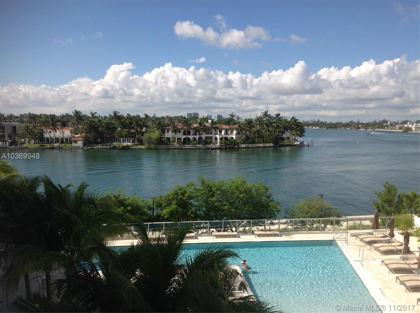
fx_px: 424
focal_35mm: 35
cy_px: 156
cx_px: 210
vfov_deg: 40.6
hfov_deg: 52.7
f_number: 2.4
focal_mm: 4.28
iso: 50
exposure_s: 1/2326
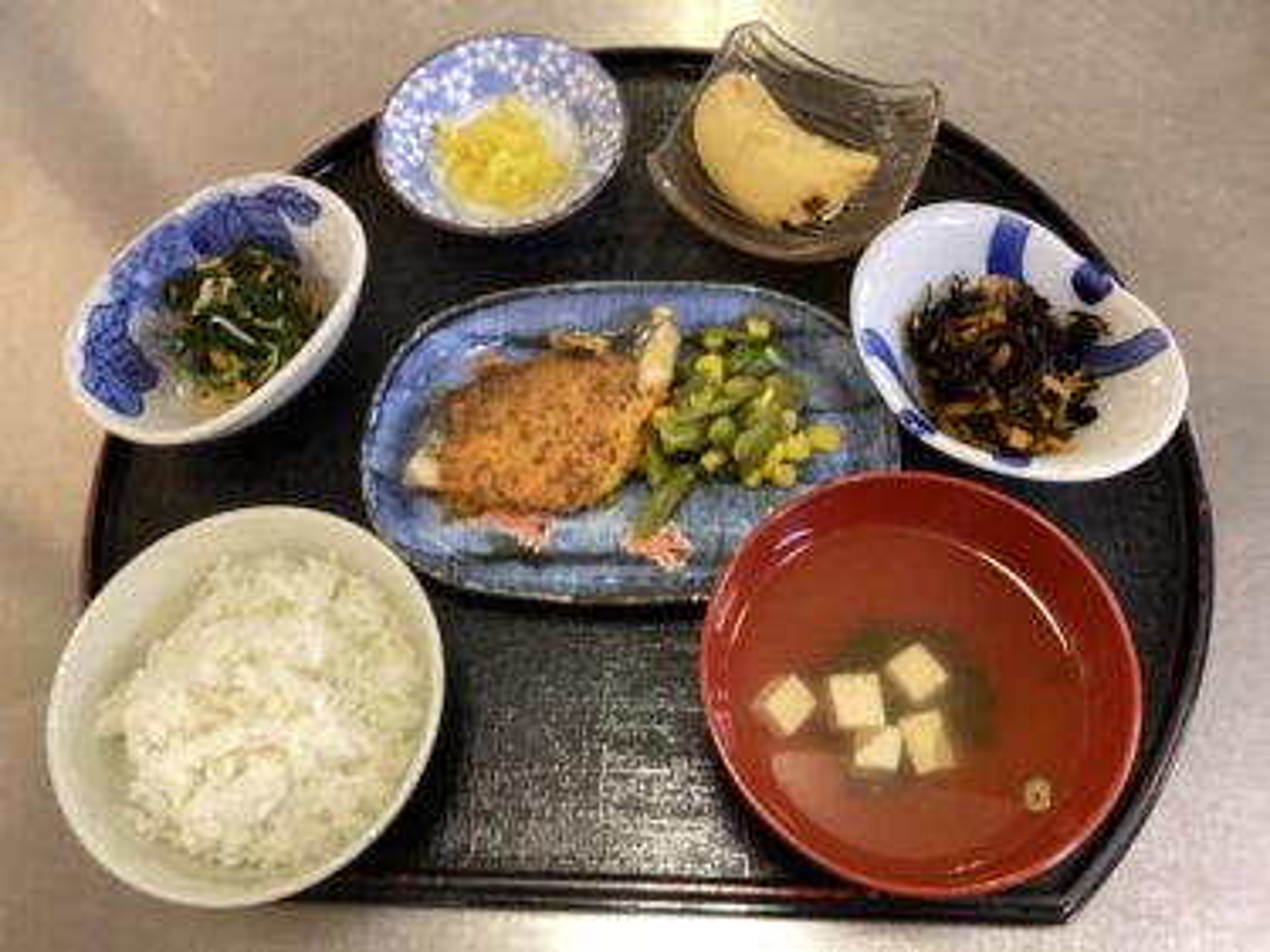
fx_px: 1137
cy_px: 476
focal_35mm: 31
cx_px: 635
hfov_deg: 58.4
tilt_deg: -65.3
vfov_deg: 45.4
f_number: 2.4
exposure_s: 1/40
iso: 320
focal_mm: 3.3
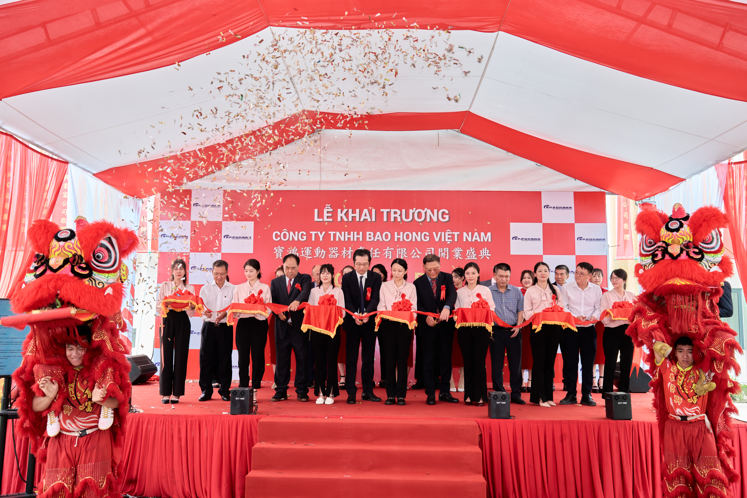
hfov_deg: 58.7
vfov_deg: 41.1
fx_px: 664
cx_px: 374
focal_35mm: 32
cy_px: 249
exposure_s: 1/160
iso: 640
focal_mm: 32
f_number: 8
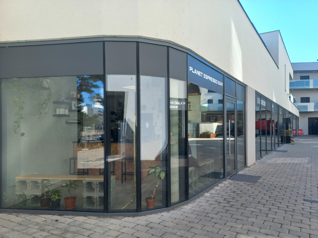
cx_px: 159
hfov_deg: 69.4
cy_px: 119
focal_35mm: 25
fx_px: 230
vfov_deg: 54.9
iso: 25
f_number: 1.8
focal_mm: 4.6
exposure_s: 1/250
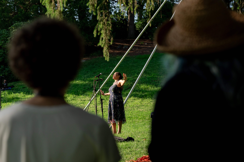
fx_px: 664
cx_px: 122
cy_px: 81
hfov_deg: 20.8
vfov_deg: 14.0
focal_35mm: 98
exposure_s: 1/1600
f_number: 5
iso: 800
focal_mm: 98
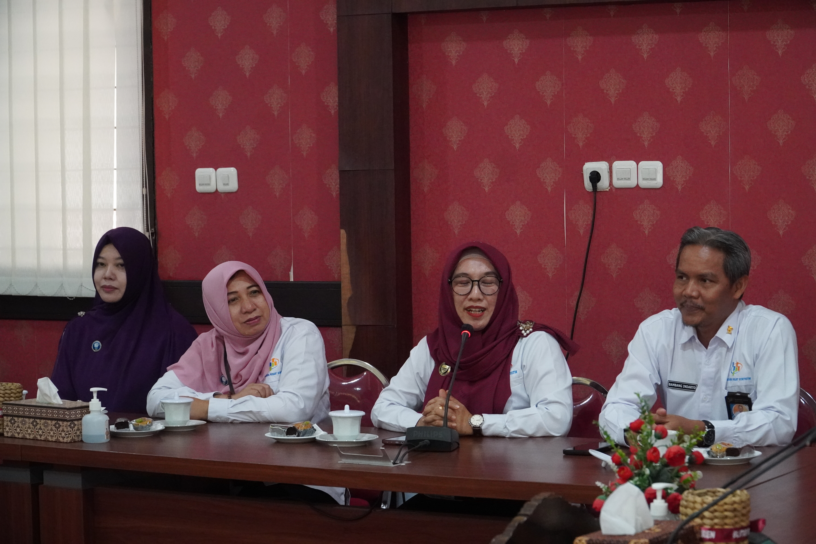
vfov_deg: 15.4
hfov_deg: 23.0
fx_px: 2006
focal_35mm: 88
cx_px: 408
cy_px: 272
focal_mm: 59
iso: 5000
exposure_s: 1/100
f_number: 5.6
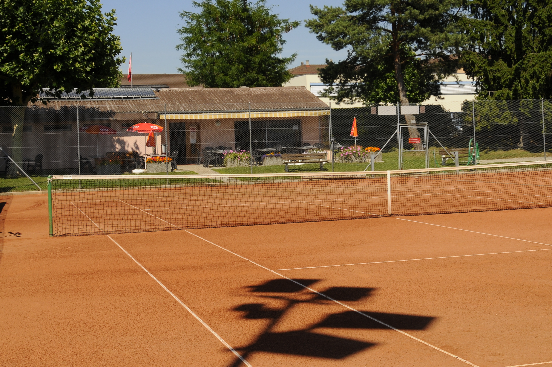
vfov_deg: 22.0
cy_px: 102
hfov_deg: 32.8
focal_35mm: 61
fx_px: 934
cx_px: 339
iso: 200
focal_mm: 28
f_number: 10
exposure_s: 1/400
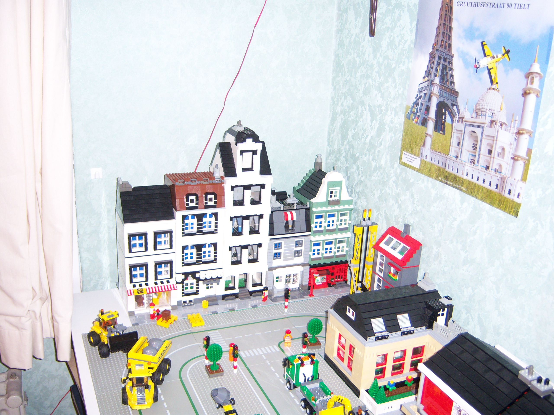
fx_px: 576
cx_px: 277
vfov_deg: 39.7
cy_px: 208
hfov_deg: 51.4
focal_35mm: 36
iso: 160
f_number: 2.8
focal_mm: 7.5
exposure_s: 1/60
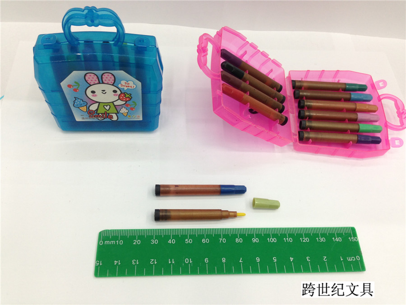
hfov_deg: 55.4
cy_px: 152
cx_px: 203
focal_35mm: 33
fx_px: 387
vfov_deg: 42.9
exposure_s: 1/20
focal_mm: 4.13
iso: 50
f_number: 2.4
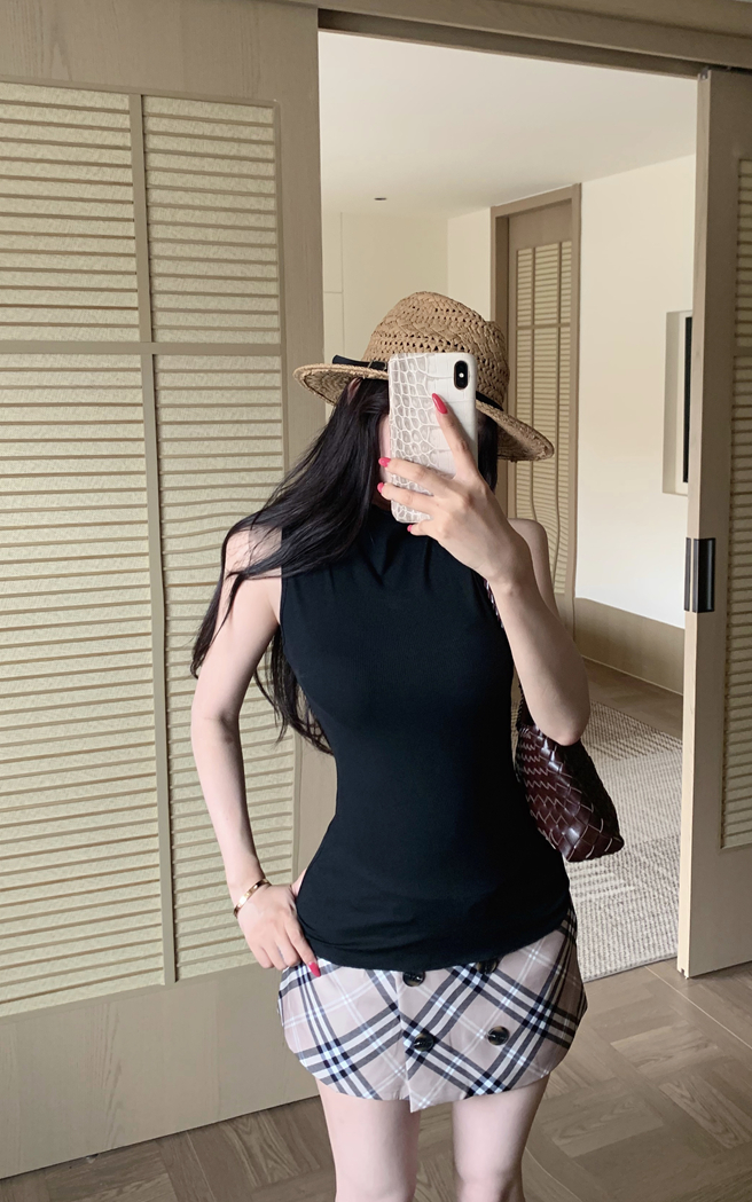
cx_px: 456
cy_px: 604
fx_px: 918
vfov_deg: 66.5
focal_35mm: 28
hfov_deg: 44.3
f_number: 1.8
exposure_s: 1/60
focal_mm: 4.25
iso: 160
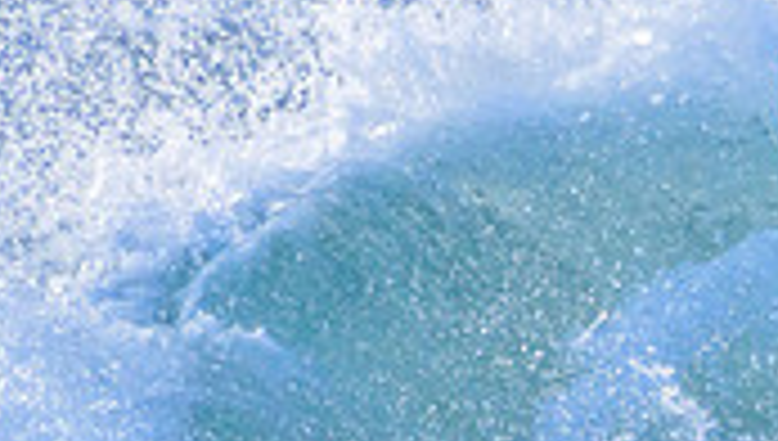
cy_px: 592
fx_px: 61580
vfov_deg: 0.4
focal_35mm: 2980
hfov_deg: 0.7
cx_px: 881
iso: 1800
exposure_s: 1/2000
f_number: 11
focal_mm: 850
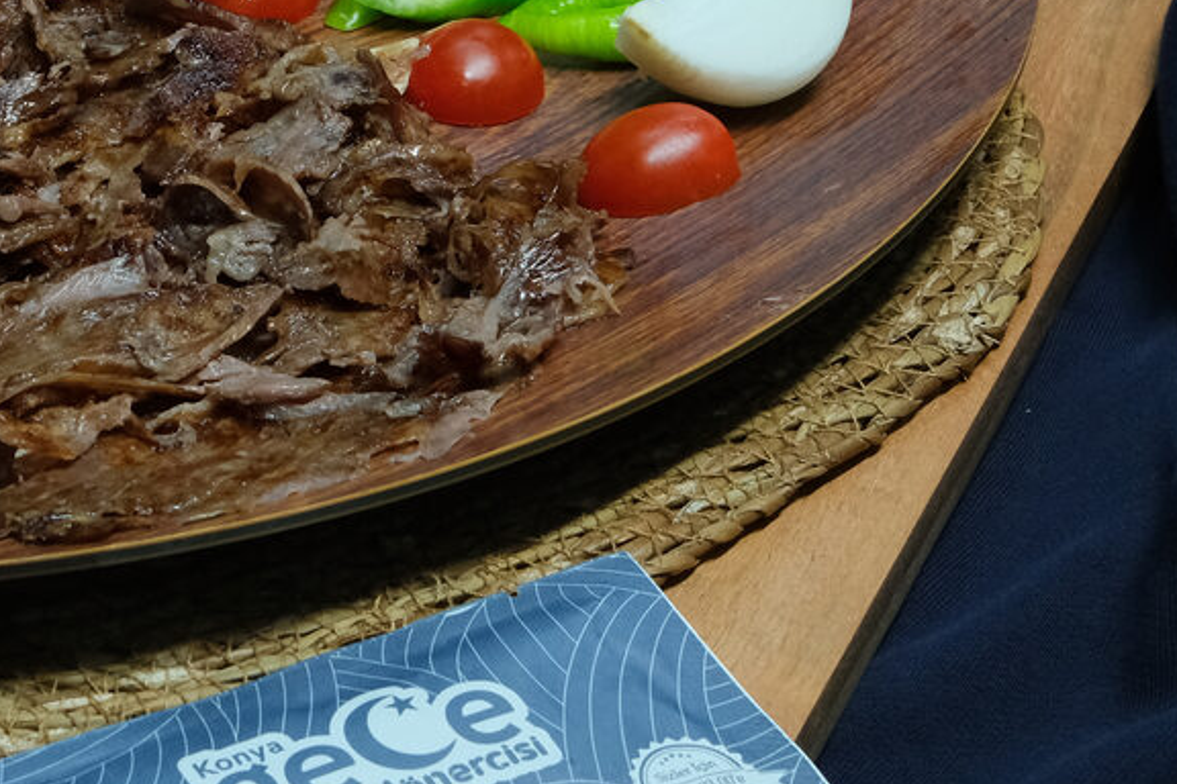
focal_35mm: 85
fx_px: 2779
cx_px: 2
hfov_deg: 23.0
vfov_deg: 16.0
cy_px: 207
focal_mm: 23
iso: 2000
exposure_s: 1/125
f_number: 8
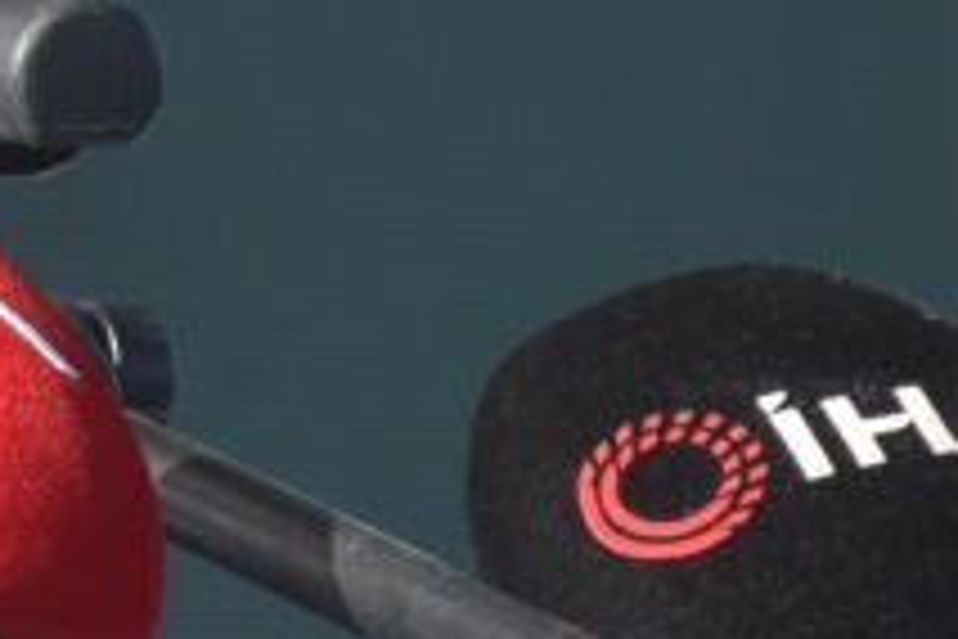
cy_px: -101
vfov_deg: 1.1
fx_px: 33527
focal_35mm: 1260
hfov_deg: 1.6
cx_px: -841
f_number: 8
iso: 800
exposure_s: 1/1000
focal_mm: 140
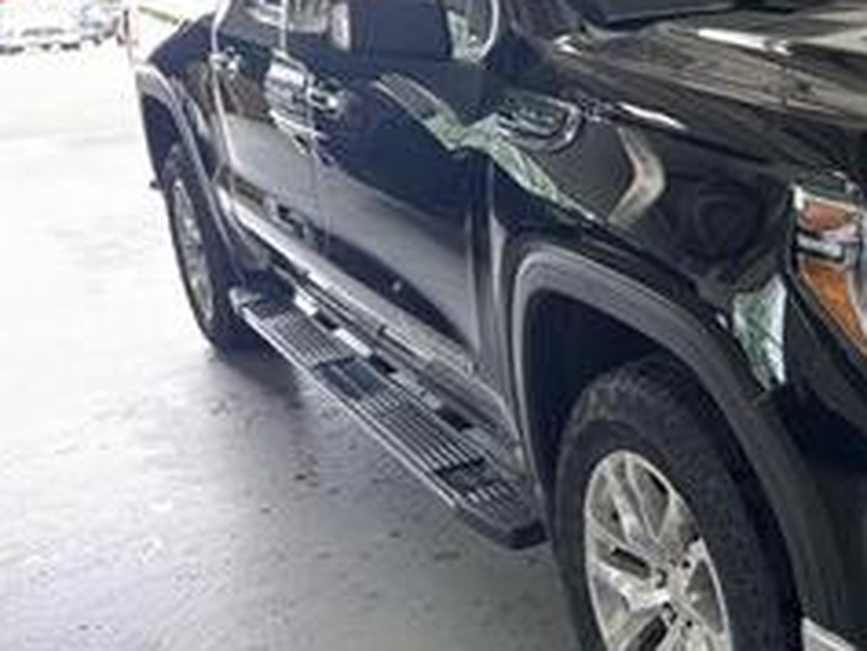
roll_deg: +1.2
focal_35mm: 51
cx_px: 889
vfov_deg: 28.6
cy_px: 293
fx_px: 1278
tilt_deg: -13.6
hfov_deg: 33.8
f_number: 1.78
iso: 160
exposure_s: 1/120
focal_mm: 6.76
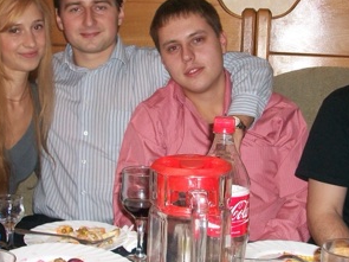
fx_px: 605
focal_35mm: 60
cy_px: 96
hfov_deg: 32.2
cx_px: 179
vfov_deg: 24.3
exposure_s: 1/60
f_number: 2.8
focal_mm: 5.7
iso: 120
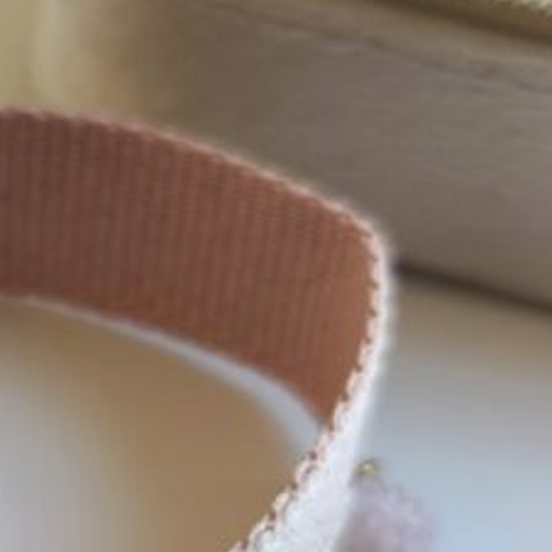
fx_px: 1299
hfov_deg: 22.2
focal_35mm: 72
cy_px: 435
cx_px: -105
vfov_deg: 23.7
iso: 320
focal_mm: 6.18
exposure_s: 1/100
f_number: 1.65
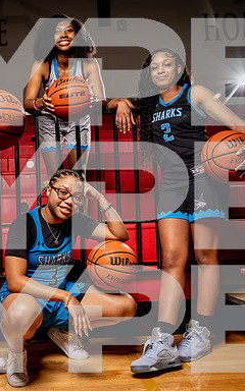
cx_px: 52
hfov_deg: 33.5
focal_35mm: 37
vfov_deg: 52.7
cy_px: 196
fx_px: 395
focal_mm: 24
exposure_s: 1/250
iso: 100
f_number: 7.1
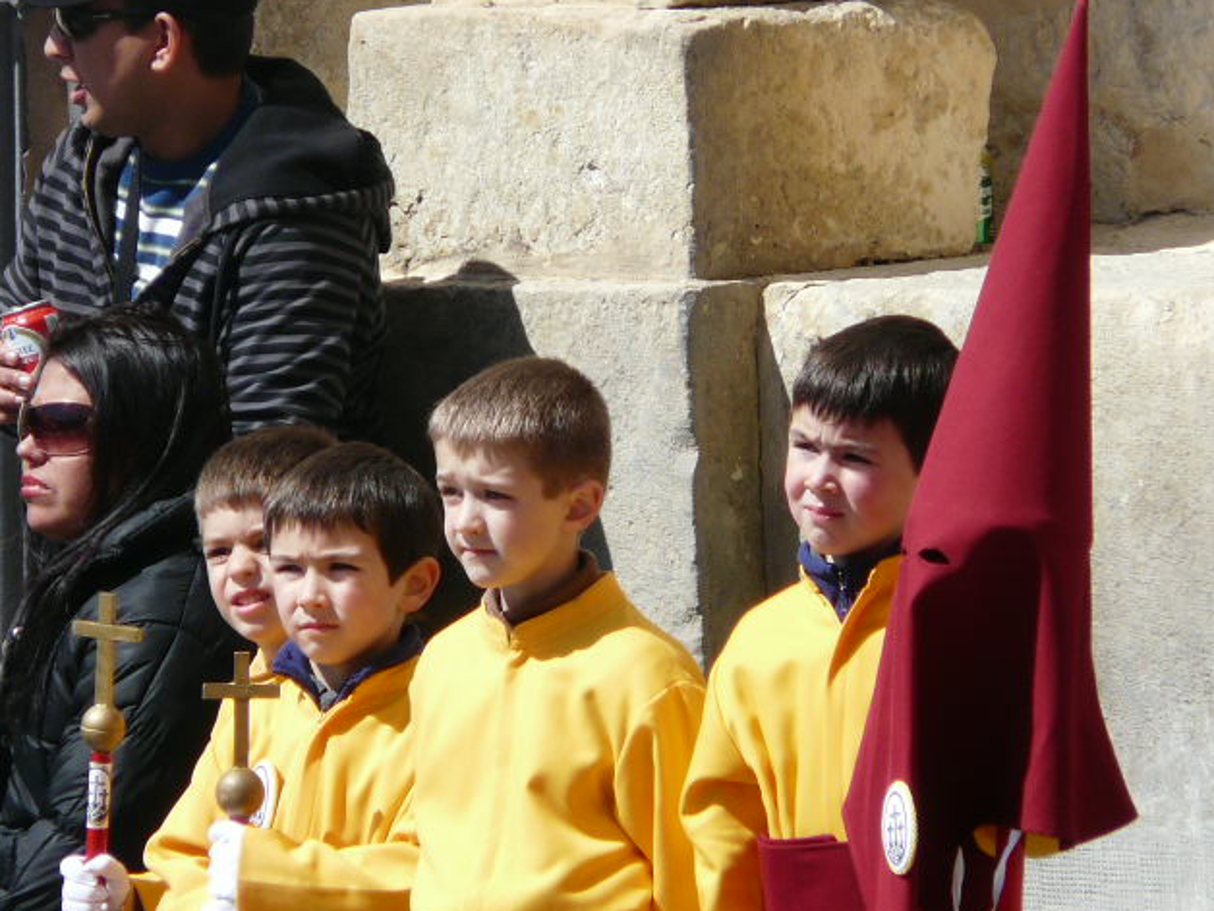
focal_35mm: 818
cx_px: 603
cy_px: 456
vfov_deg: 1.8
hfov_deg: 2.4
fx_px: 28688
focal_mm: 82.8
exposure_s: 1/500
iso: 100
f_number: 5.6
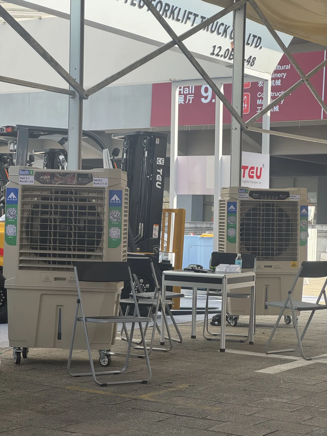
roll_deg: -1.4
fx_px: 970
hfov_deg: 19.1
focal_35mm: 77
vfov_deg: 25.3
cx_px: 164
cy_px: 218
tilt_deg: +1.9
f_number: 2.8
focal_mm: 9
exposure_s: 1/182
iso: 25
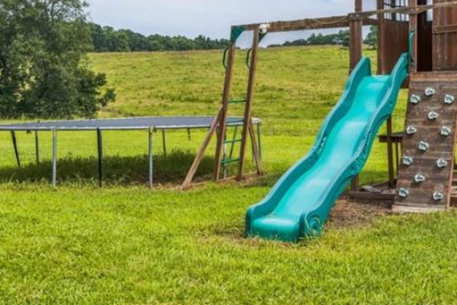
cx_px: 361
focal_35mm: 48
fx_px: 609
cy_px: 80
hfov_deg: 39.6
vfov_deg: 27.7
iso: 100
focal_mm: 24
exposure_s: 1/100
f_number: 9
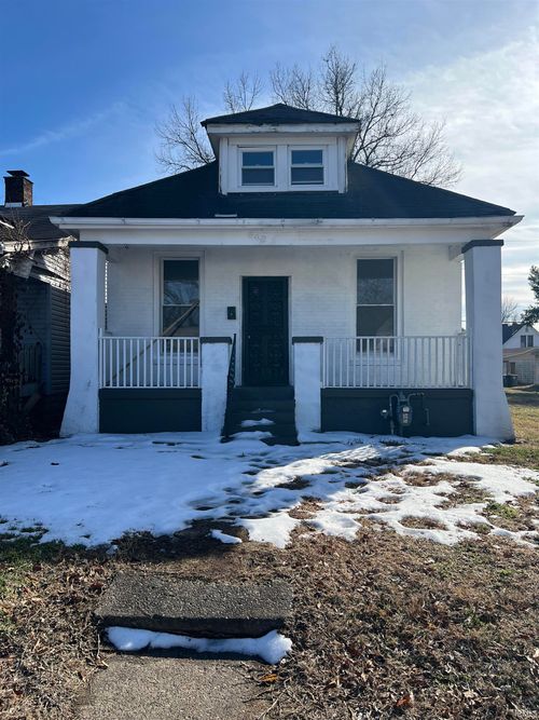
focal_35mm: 26
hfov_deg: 53.0
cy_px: 360
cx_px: 270
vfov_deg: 67.3
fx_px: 540
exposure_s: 1/2994
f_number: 1.5
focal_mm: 5.7
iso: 50
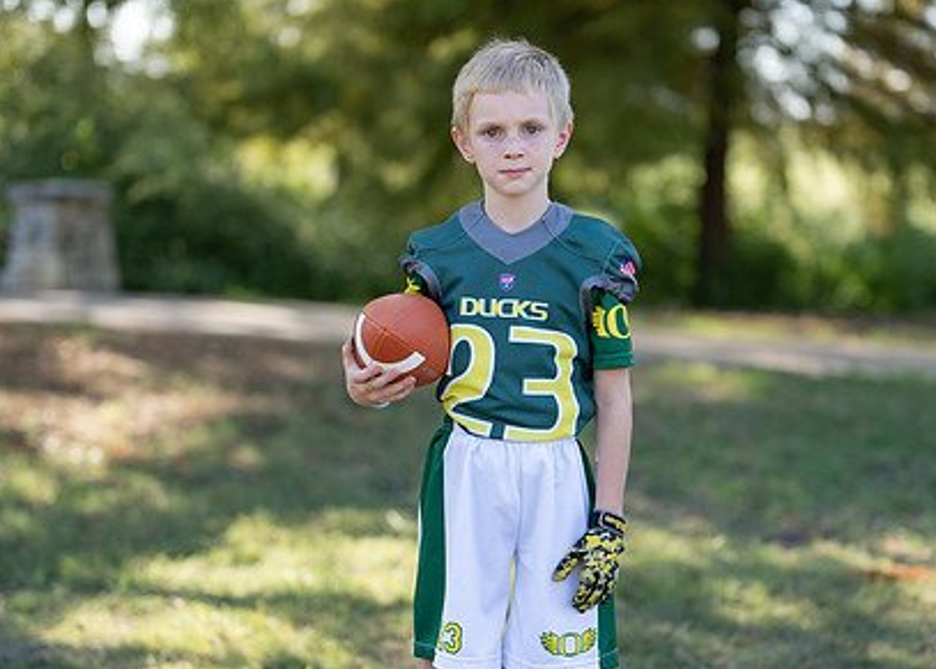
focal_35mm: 80
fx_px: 2127
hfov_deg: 24.8
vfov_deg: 17.8
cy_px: 422
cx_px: 518
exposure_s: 1/1250
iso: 100
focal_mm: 50
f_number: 1.2
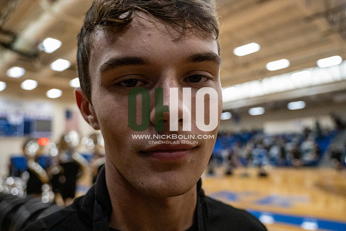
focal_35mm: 28
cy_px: 116
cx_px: 173
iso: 8000
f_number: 4
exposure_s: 1/800
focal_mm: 28
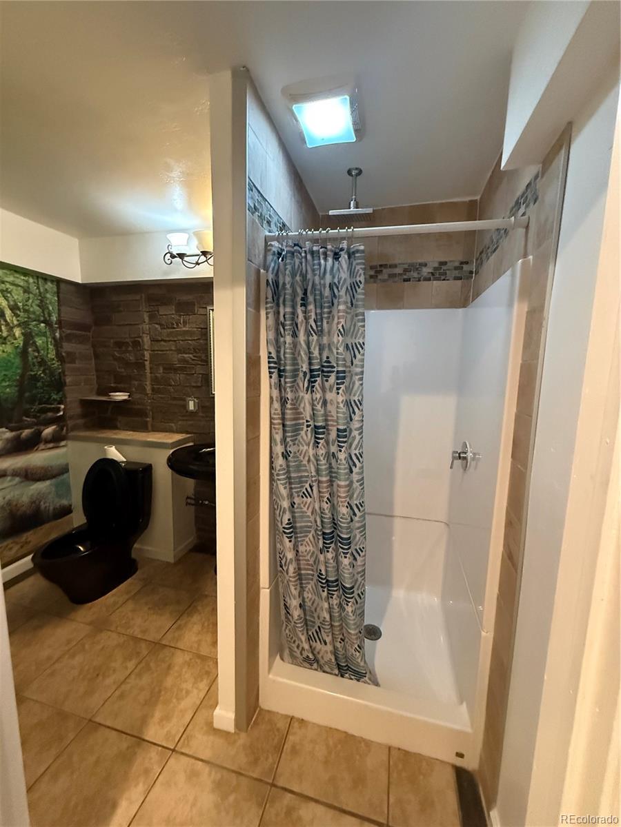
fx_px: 335
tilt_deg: -6.6
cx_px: 310
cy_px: 414
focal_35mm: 14
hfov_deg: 85.7
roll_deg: -1.6
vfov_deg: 102.1
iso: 800
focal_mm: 2.22
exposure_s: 1/60
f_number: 2.2
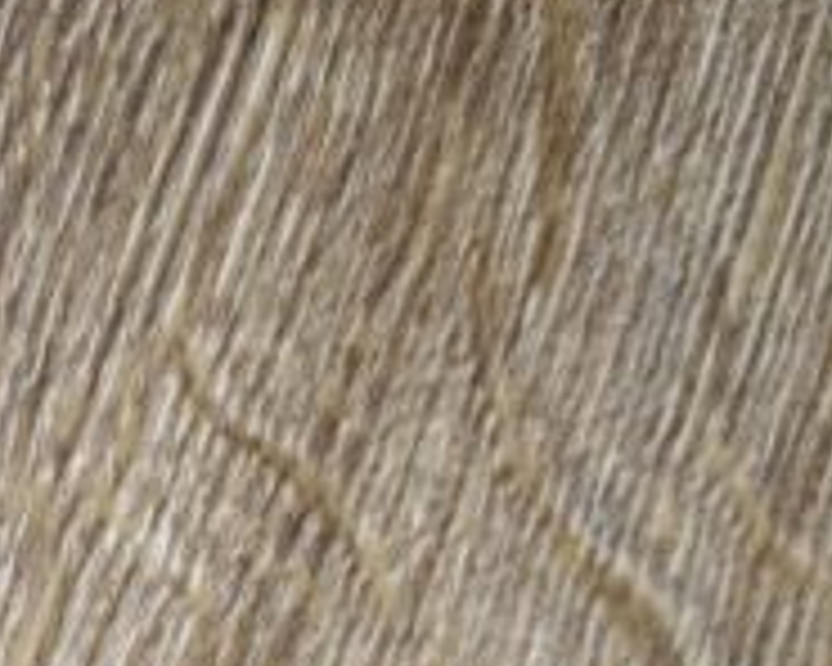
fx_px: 2389
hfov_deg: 18.1
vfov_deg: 14.5
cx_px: -328
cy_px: 1071
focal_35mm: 97
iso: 800
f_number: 1.7
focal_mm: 6.07
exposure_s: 1/100
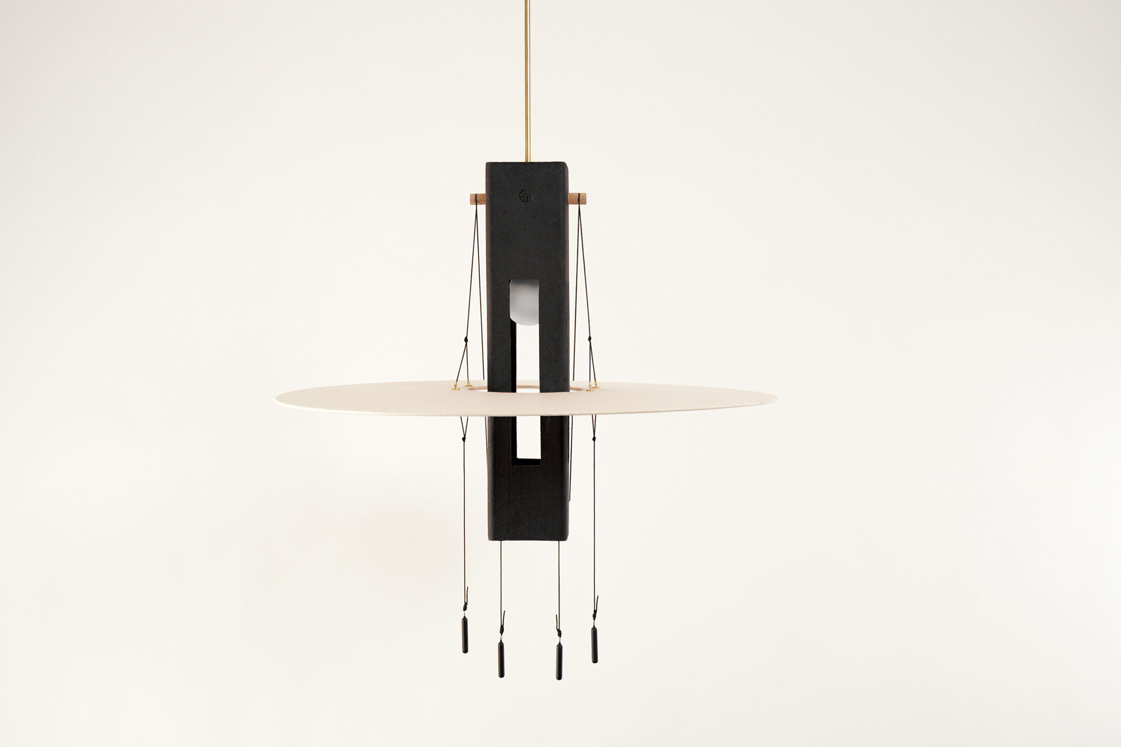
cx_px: 550
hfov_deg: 46.4
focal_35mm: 42
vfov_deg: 31.9
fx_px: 1308
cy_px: 393
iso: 50
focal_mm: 26
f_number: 2.8
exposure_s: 1/20
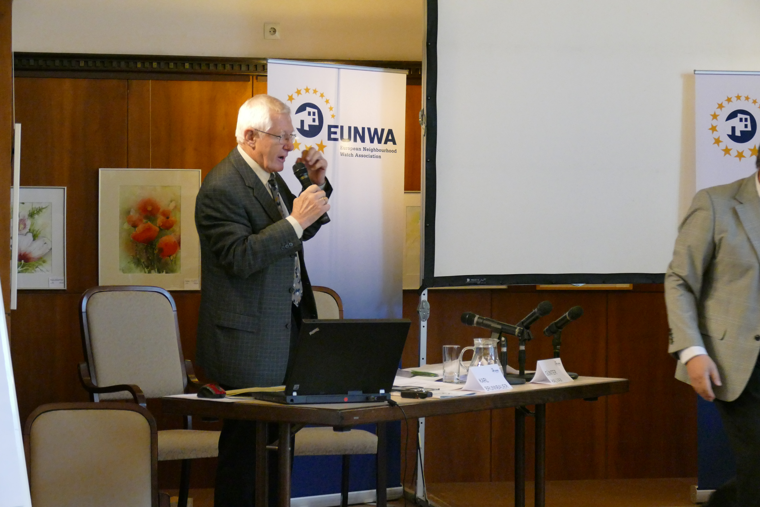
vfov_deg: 15.7
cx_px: 380
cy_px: 254
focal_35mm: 87
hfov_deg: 23.4
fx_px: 1837
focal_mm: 31.83
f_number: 3.8
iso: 3200
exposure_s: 1/125
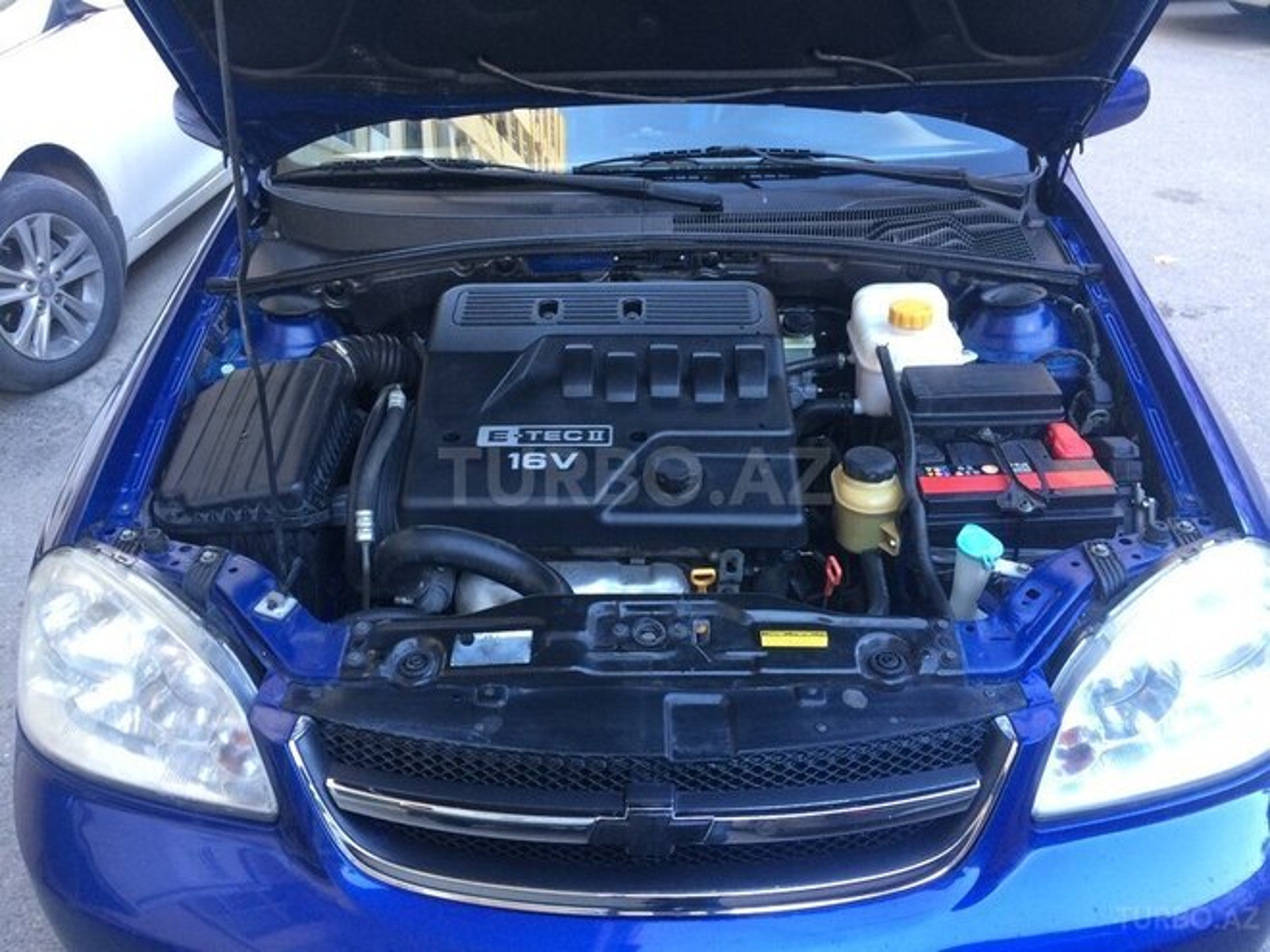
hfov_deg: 61.7
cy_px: 476
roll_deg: +3.0
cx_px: 635
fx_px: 1064
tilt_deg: -29.5
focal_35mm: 29
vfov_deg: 48.2
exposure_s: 1/33
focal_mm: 4.15
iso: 50
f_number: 2.2
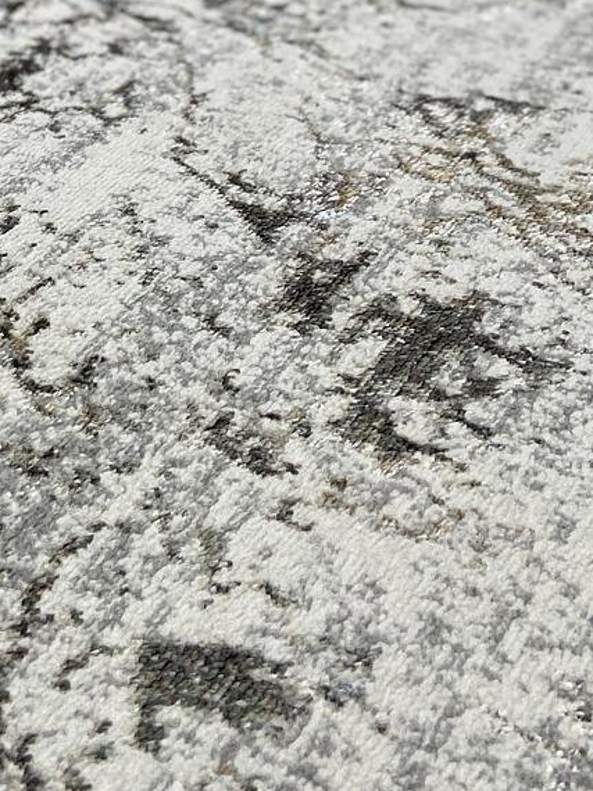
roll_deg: -0.5
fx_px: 1669
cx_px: -36
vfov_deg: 24.8
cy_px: -85
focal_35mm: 73
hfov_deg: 19.4
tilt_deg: -22.5
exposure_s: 1/121
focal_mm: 4.25
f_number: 1.8
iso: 100
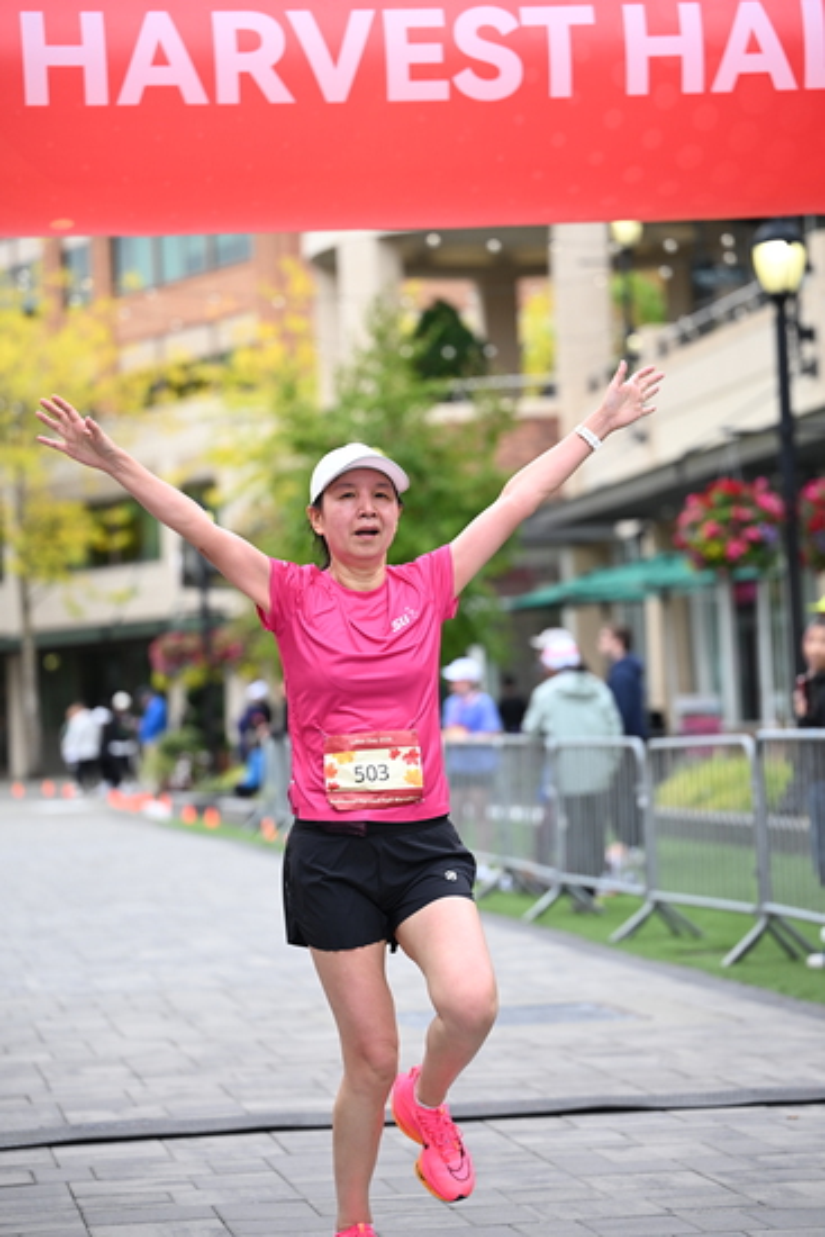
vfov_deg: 20.8
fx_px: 3366
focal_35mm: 98
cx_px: 412
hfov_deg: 14.0
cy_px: 618
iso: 640
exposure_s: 1/2000
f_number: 2.8
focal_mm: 98
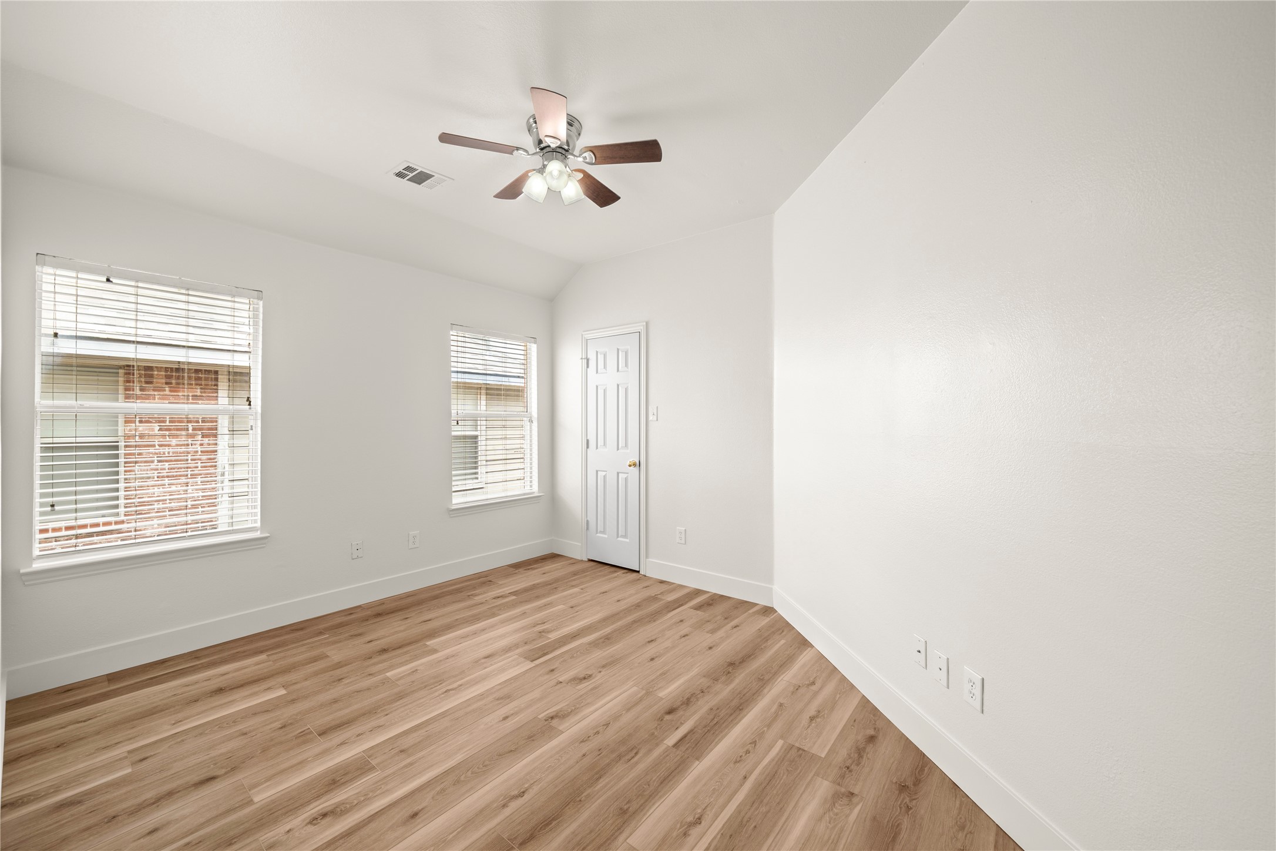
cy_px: 426
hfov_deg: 108.3
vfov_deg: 85.4
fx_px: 461
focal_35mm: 13
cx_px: 638
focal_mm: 13
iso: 250
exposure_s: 1
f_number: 8
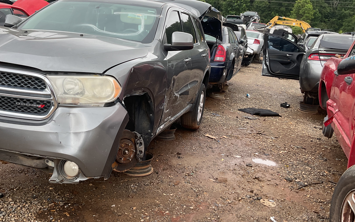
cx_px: 140
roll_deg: -4.6
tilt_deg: -12.0
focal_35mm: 38
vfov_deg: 33.5
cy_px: 92
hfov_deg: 51.2
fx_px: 368
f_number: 1.8
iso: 16
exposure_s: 1/257
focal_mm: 3
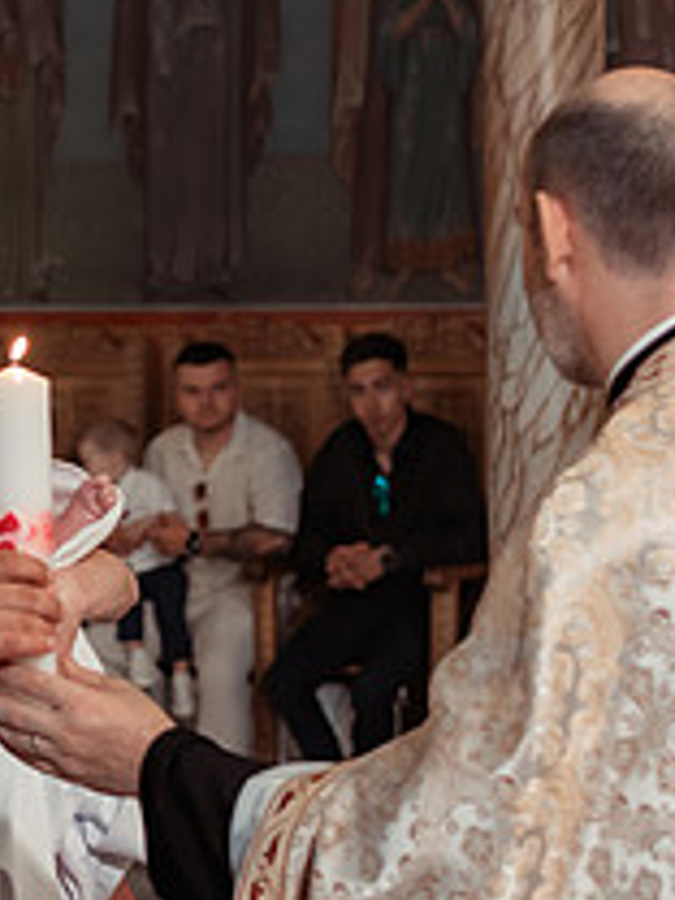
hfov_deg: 14.2
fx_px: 2678
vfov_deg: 19.1
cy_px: 462
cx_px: 20
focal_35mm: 103
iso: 1600
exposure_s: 1/200
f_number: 2.5
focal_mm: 35
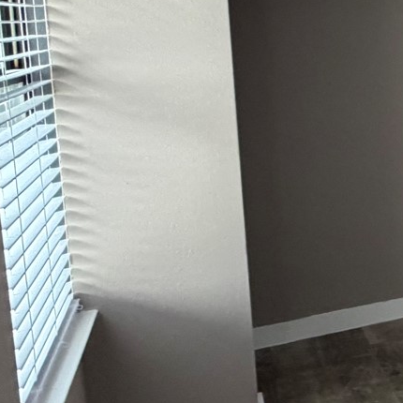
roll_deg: +0.9
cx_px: 716
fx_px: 777
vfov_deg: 28.5
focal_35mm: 59
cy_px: 84
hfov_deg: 20.7
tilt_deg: -6.0
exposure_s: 1/80
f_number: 2.2
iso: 320
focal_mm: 2.22
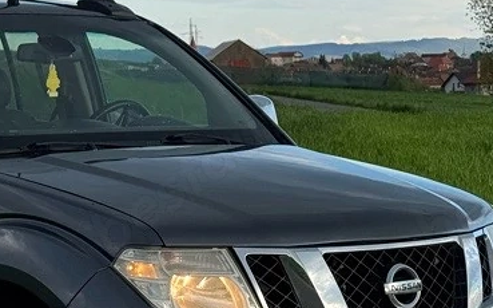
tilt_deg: -2.7
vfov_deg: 9.5
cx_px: 20
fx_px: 1853
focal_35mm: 138
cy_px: 161
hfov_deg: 14.9
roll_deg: +1.7
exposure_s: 1/1287
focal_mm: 6.76
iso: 64
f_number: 1.78
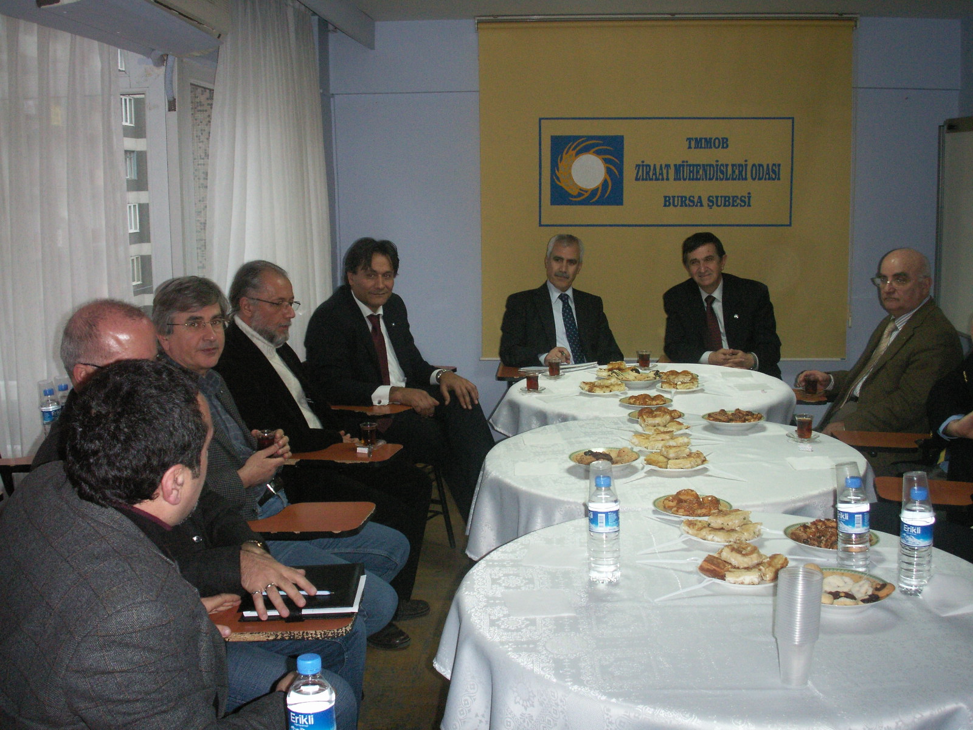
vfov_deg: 38.7
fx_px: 1040
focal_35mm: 37
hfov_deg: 50.1
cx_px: 486
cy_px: 365
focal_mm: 7.7
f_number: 3.5
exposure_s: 1/40
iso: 160
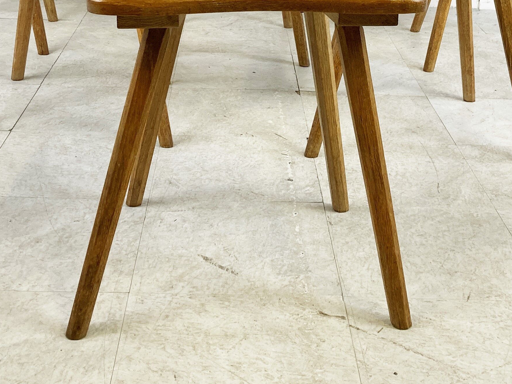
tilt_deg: -10.9
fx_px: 947
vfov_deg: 22.0
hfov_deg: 30.3
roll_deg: -3.5
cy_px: -8
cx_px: 271
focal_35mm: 64
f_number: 1.8
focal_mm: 3.99
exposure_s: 1/100
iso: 50
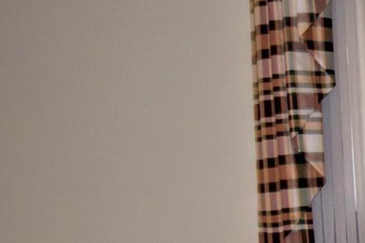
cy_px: 247
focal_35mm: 115
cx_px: 562
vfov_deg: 11.8
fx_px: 1166
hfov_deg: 16.1
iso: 1100
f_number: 4
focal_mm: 24
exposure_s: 1/60
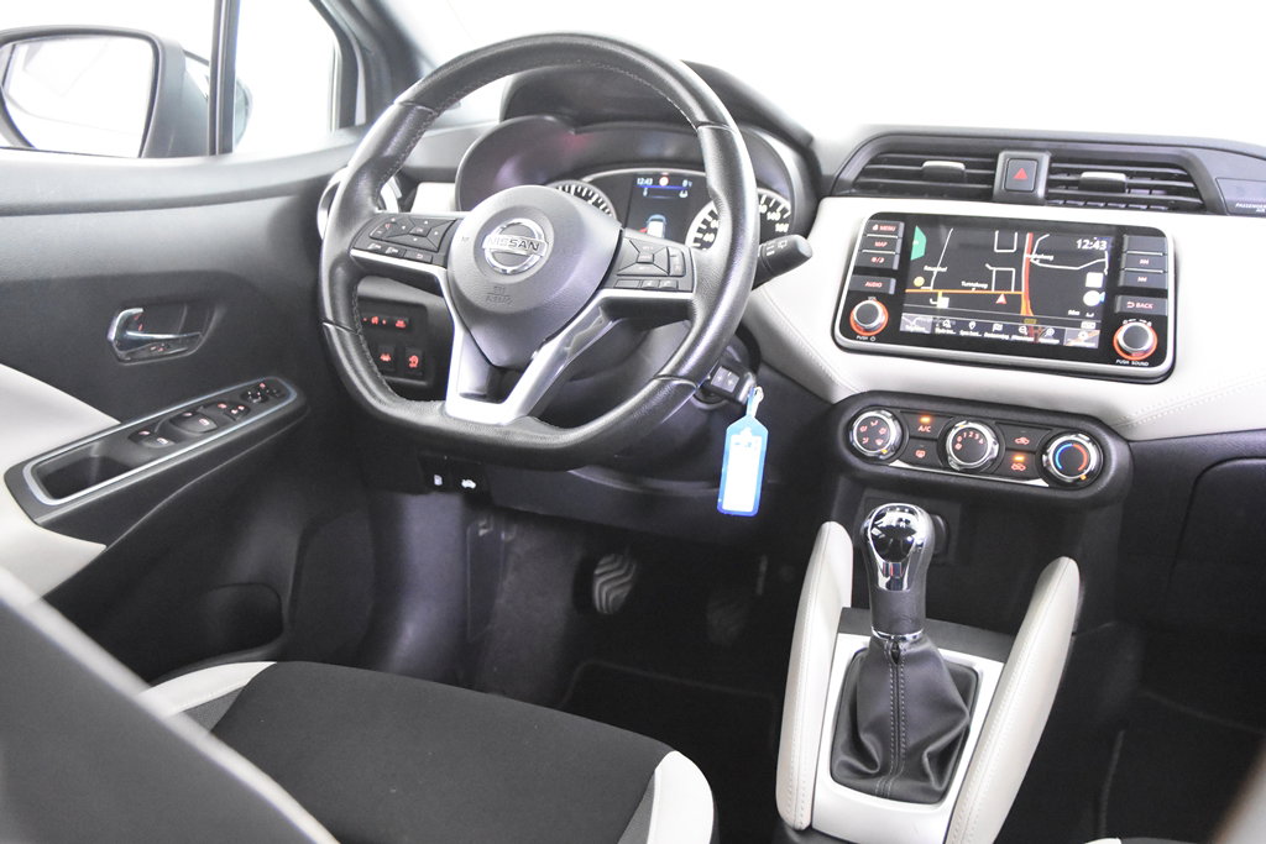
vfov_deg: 36.9
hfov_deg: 53.1
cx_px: 633
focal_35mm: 36
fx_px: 1266
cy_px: 422
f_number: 3
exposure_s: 1/40
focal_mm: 24
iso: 10000
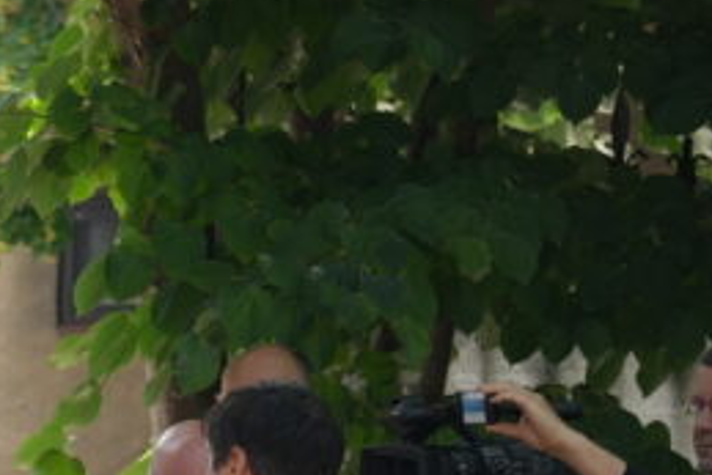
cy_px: 850
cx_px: -517
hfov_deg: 7.2
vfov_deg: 4.9
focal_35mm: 277
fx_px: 5481
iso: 320
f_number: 3.5
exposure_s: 1/500
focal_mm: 70
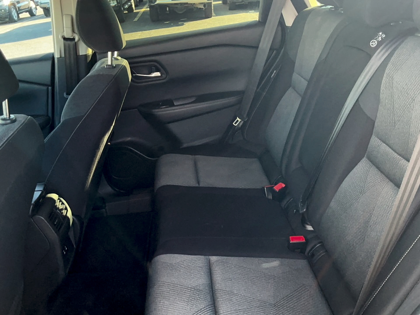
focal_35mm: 30
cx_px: 210
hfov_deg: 60.0
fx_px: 364
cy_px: 158
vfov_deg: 46.8
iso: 80
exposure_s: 1/120
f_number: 1.8
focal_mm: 3
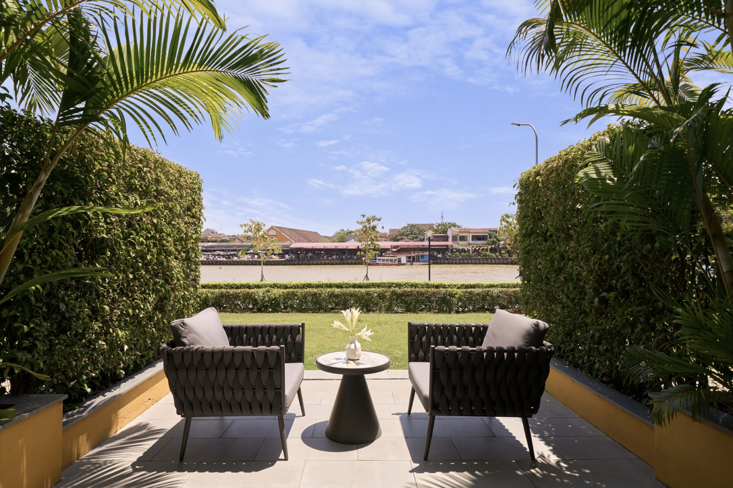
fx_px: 387
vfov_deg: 64.6
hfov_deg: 86.9
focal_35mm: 19
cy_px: 244
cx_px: 366
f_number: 8
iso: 200
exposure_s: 1/250
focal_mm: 19
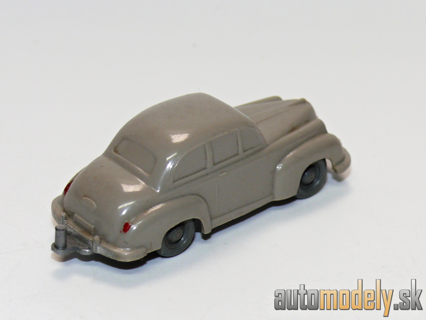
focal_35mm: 157
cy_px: 160
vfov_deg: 9.5
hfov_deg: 12.6
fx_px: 1932
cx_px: 213
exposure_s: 1/30
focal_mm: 18.6
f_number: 4
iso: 100
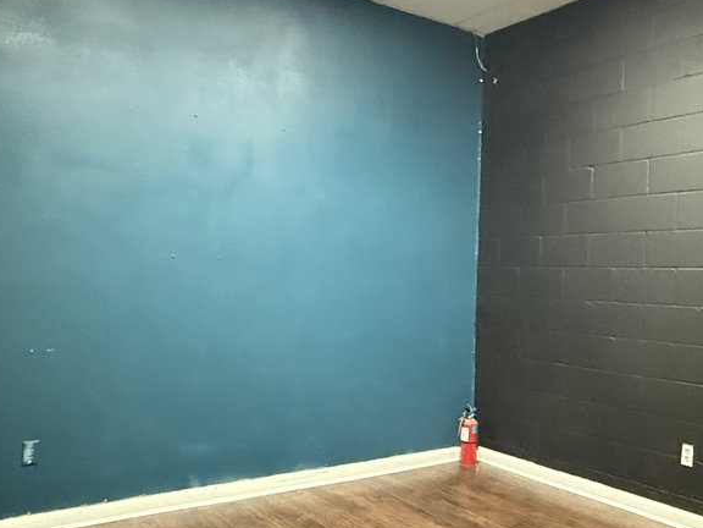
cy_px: 295
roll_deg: -2.0
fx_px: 711
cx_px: 471
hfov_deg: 51.6
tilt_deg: -2.1
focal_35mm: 35
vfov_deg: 40.6
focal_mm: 2.22
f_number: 2.2
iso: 1600
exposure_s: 1/40
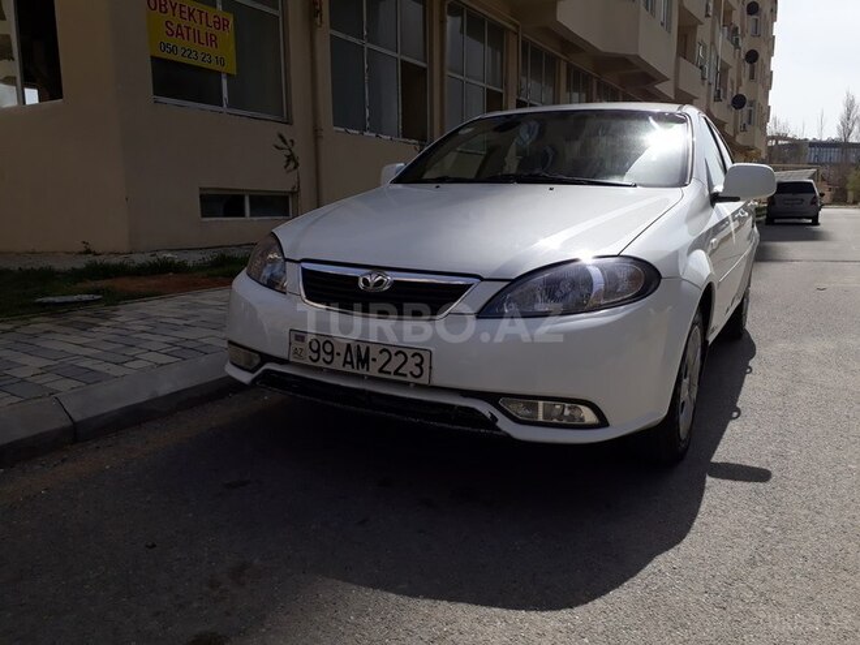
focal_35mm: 27
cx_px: 430
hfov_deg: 65.3
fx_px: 671
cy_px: 322
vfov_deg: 51.4
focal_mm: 3.6
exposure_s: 1/2070
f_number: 1.9
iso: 40
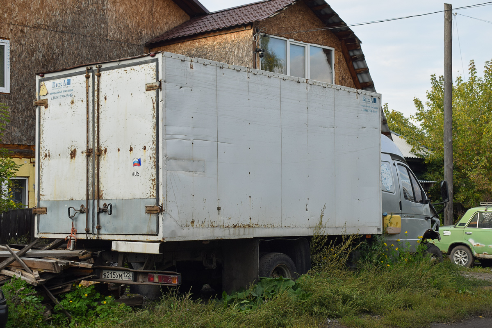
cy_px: 164
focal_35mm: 52
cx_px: 246
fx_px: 717
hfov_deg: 37.9
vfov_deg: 25.8
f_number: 6.3
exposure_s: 1/200
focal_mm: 35
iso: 200
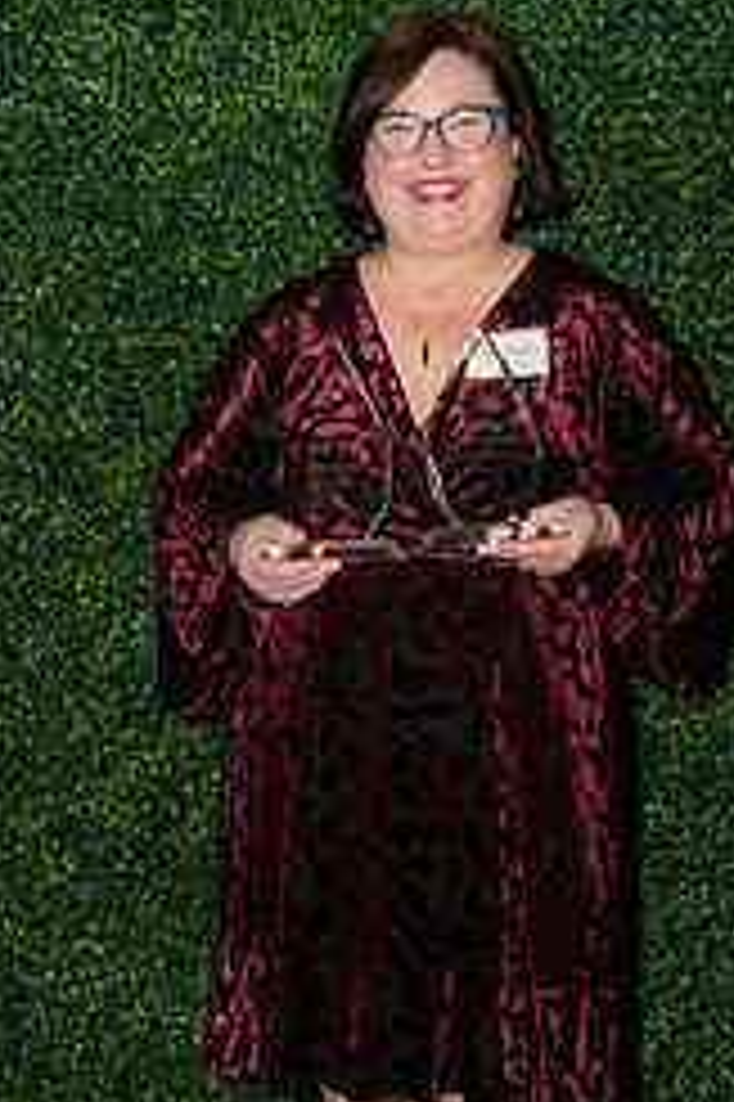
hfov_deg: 17.2
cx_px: 491
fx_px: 2419
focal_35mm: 79
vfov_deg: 25.7
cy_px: 544
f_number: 5
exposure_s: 1/160
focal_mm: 43
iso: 800
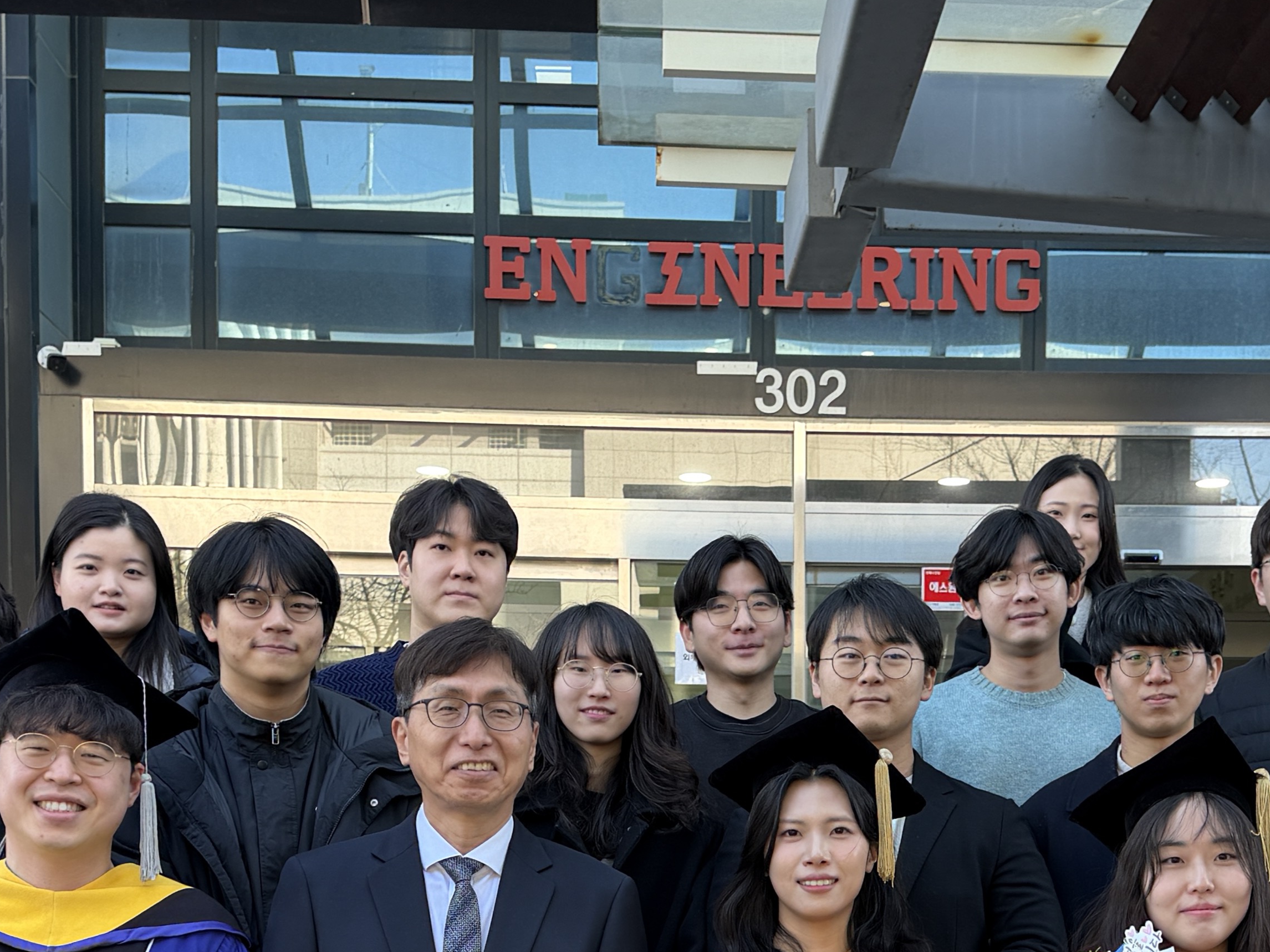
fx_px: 1981
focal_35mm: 54
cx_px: 871
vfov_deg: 25.4
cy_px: 997
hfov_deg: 35.1
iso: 80
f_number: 1.78
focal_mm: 6.76
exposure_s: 1/145
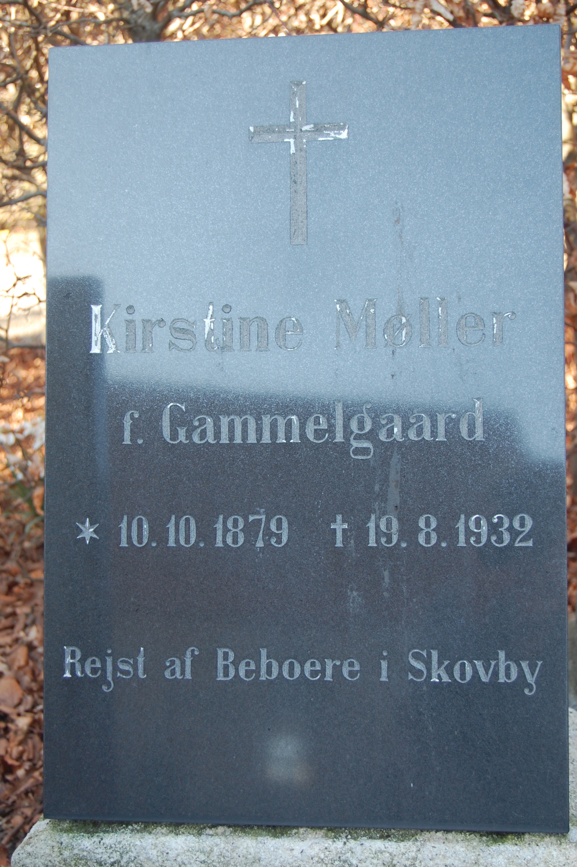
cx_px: 288
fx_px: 1445
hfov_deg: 22.6
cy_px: 434
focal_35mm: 60
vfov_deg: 33.4
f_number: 5
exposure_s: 1/100
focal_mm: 40
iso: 400
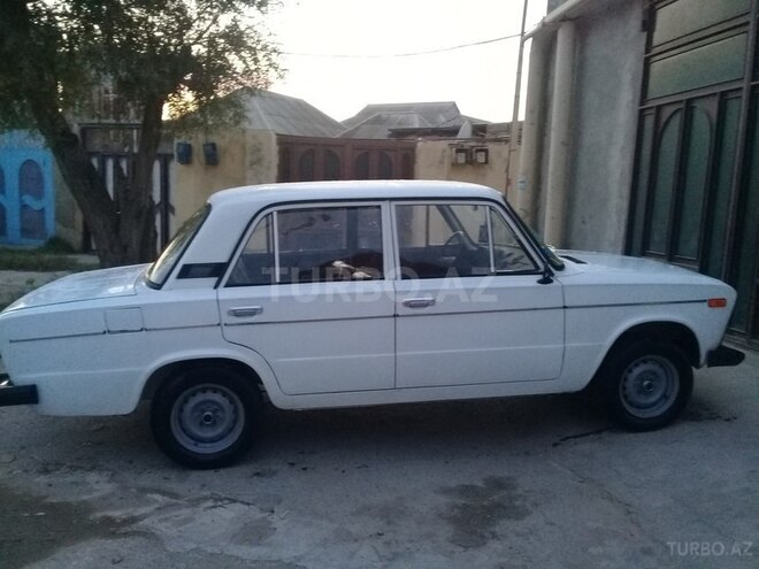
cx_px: 380
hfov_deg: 58.4
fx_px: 680
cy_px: 284
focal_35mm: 31
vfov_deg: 45.4
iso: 200
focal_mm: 3.3
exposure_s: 1/17
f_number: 2.2
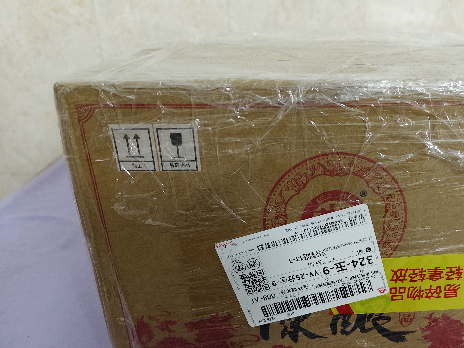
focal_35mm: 31
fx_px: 416
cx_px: 294
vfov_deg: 45.1
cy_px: 216
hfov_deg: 57.5
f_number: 1.88
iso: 2187
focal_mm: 5.56
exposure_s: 1/50
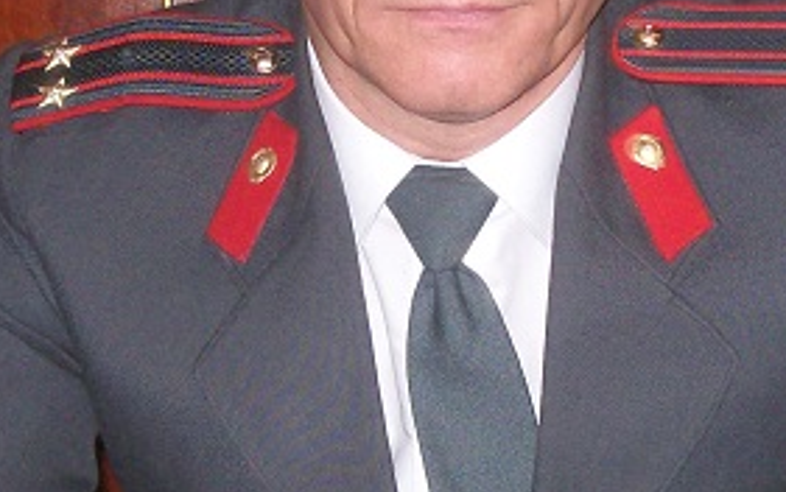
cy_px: 358
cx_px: 422
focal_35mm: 163
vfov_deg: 8.1
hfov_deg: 12.8
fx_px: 3494
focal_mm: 9.11
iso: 200
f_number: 3.4
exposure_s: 1/77.4
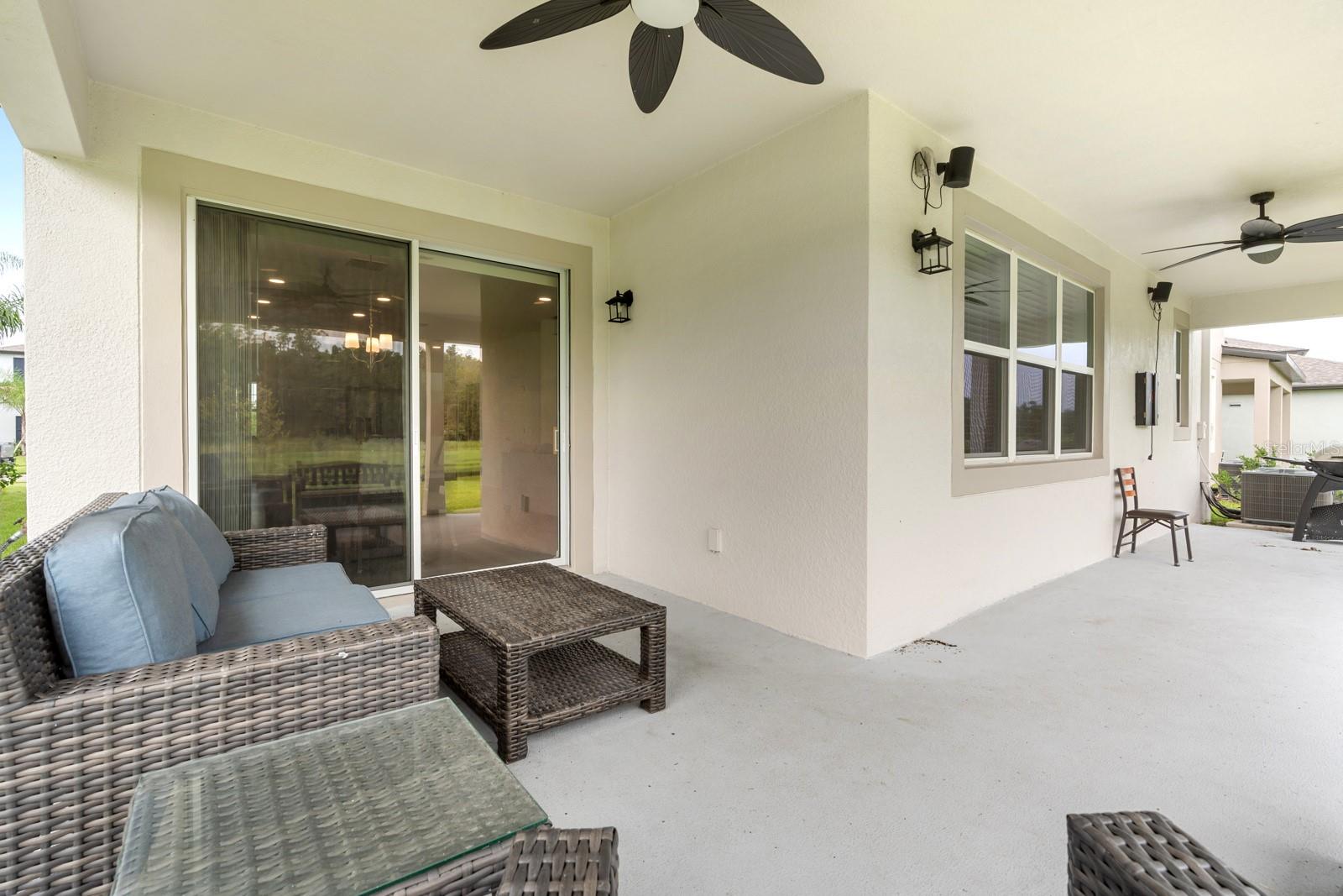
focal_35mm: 16
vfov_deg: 73.8
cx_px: 672
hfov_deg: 96.7
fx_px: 597
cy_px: 448
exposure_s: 1/100
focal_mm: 16
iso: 200
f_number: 8
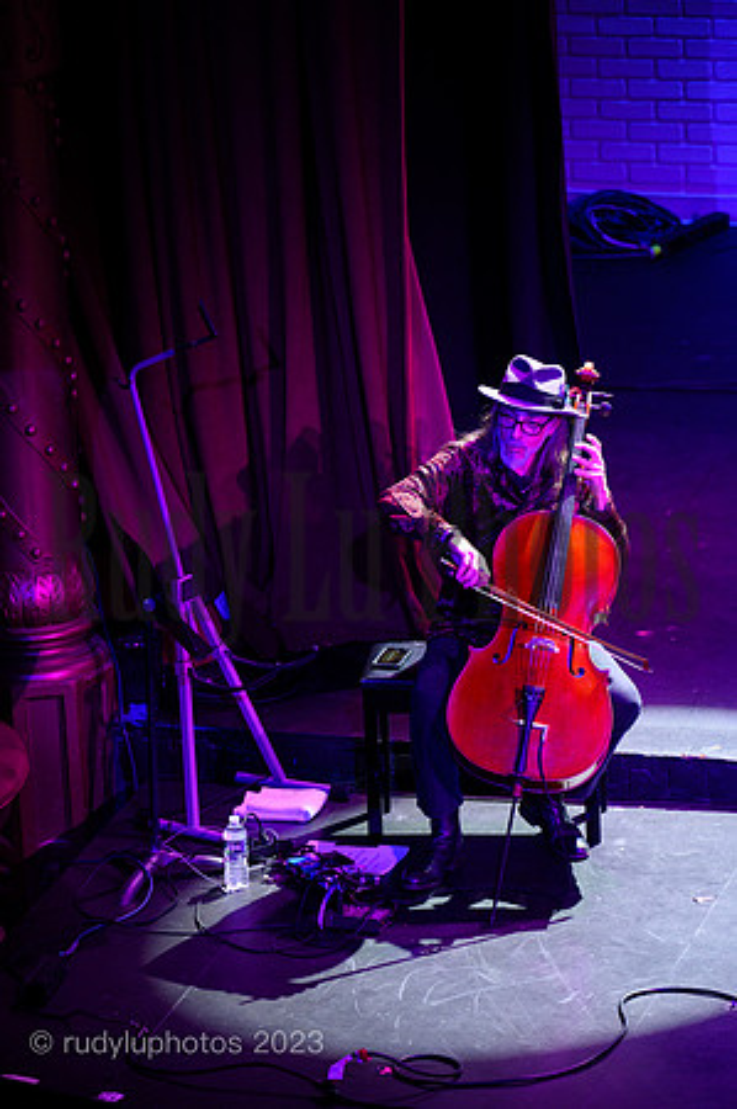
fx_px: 6155
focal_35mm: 200
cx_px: 368
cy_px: 554
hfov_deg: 6.9
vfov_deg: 10.3
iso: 3200
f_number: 3.5
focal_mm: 200
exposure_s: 1/250
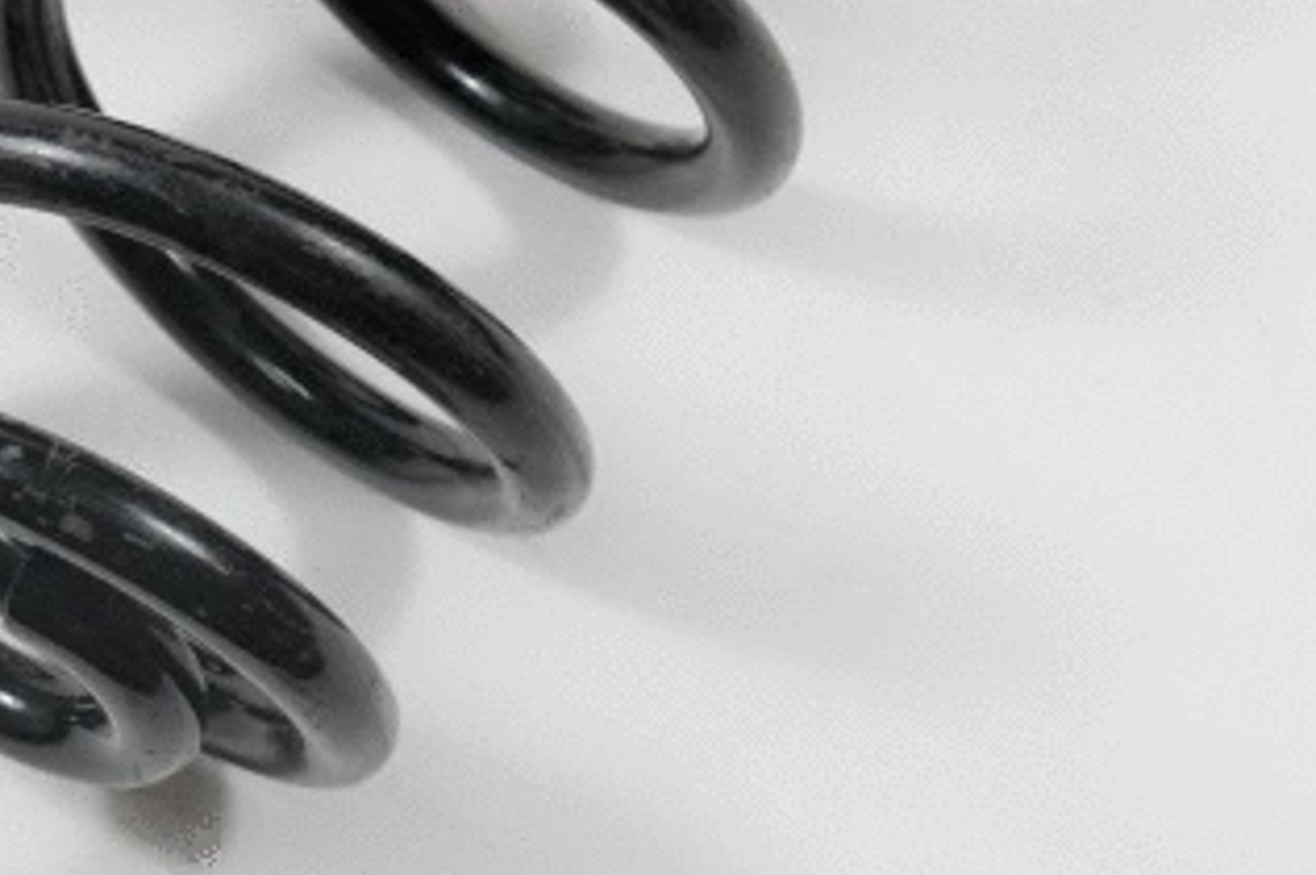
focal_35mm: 116
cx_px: 337
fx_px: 4236
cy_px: 179
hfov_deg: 17.6
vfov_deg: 11.7
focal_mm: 40
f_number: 5
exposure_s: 1/50
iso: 200
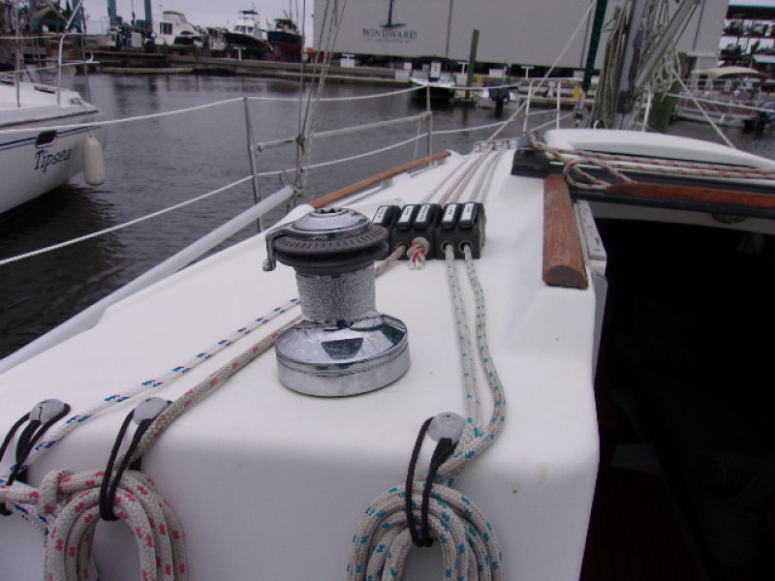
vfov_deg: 51.4
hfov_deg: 65.3
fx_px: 604
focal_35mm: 27
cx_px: 388
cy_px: 290
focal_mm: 4.9
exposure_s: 1/38
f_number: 10.4
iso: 80
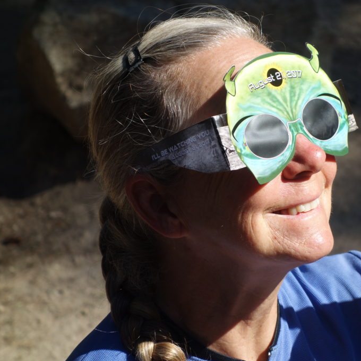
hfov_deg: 13.6
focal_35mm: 128
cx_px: 268
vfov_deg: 13.6
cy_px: 181
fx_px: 1510
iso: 125
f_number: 4.9
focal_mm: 37.1
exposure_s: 1/320
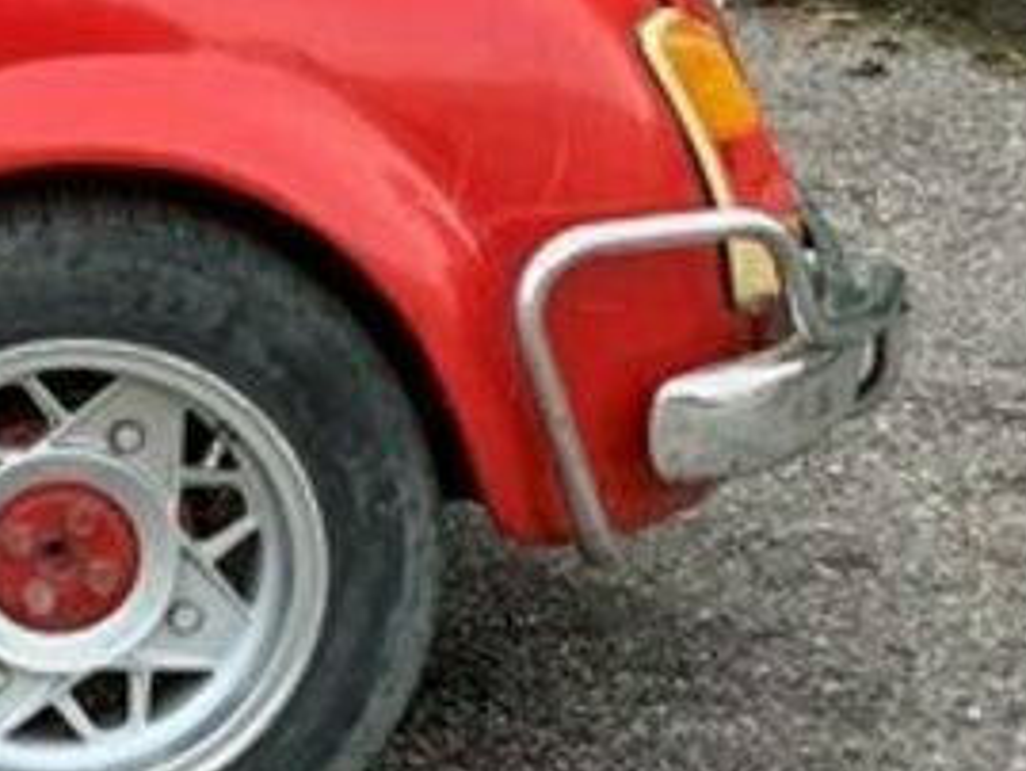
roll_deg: -2.0
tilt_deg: -10.5
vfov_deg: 6.4
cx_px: -1205
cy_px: -210
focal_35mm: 232
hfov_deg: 8.0
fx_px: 6879
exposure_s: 1/122
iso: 25
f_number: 2.4
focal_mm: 6
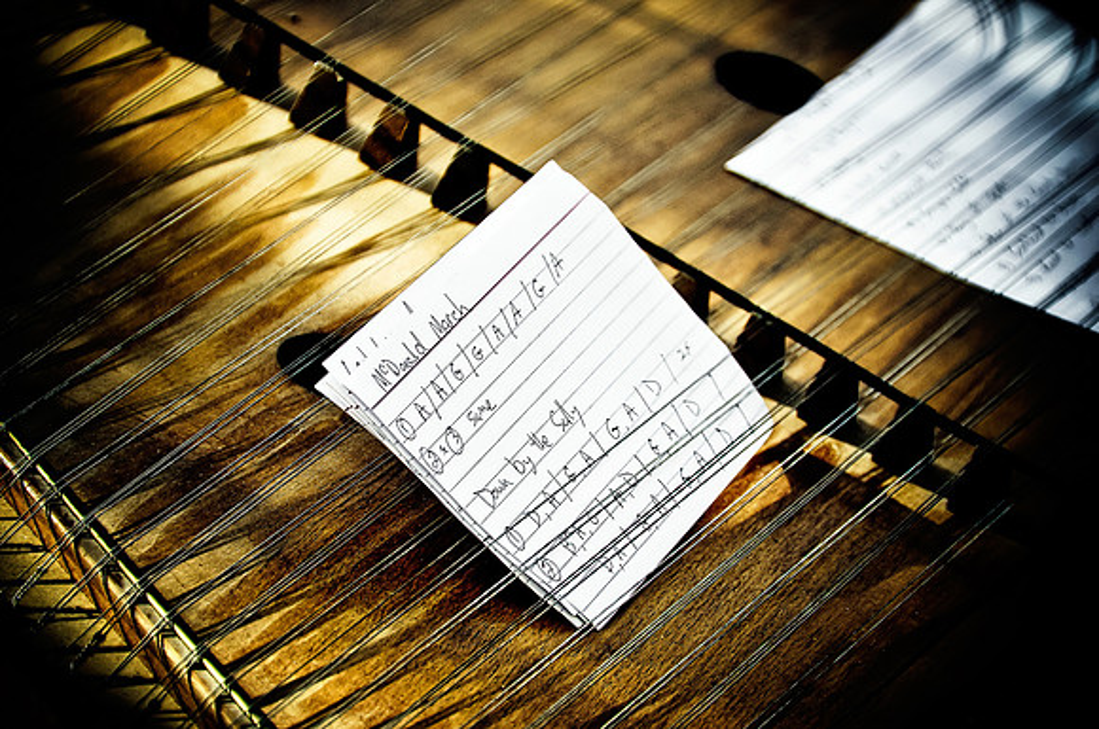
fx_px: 9145
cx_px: 550
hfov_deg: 6.9
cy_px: 364
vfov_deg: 4.6
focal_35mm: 300
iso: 400
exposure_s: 1/400
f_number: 5.6
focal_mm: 200
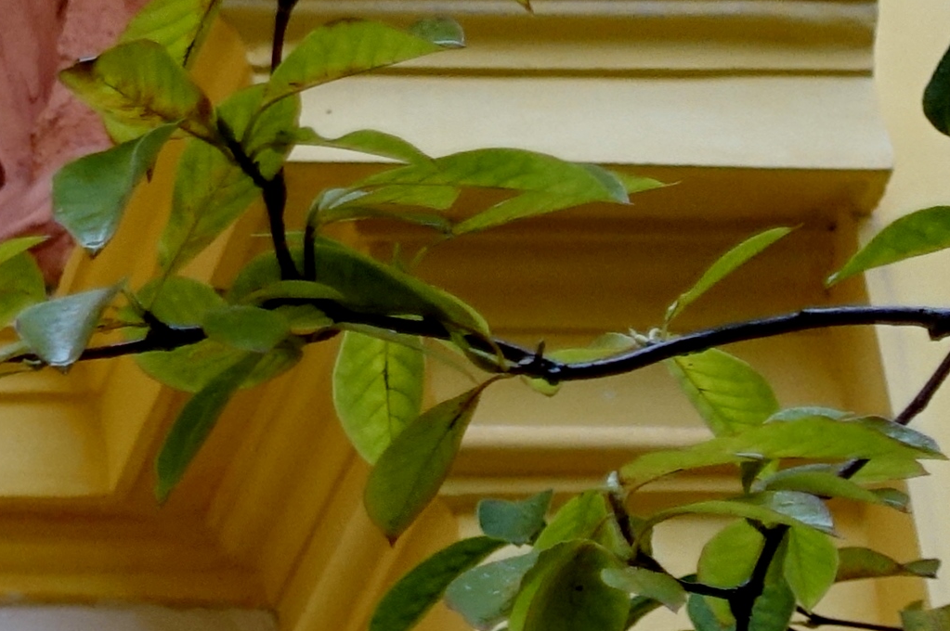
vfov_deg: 4.4
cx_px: -1163
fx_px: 8304
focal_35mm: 315
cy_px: 270
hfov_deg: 6.3
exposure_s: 1/60
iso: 160
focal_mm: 21.59
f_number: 2.8
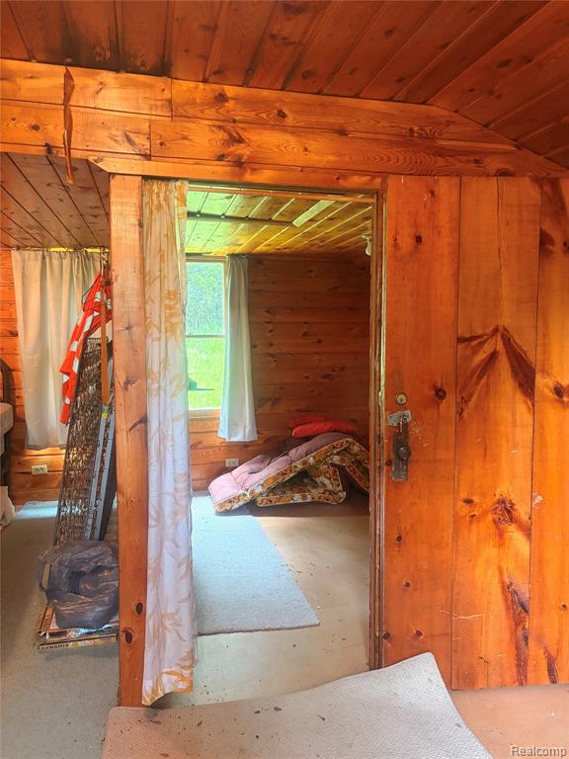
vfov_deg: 67.3
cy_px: 380
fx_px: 570
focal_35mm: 26
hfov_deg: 53.1
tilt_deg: -4.2
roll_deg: -0.4
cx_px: 284
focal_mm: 5.96
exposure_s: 1/60
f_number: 1.6
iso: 500
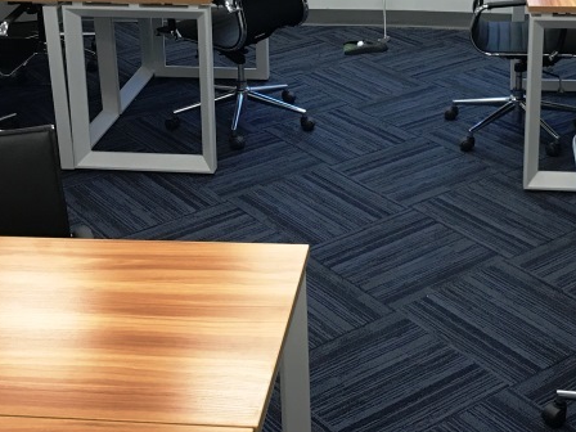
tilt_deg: -16.7
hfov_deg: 30.2
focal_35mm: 64
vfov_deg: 22.4
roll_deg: +2.0
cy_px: 40
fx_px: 1065
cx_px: 341
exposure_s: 1/30
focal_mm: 3.99
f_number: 1.8
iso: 32
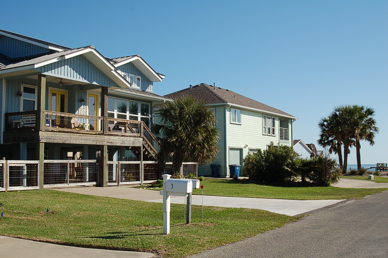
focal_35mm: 46
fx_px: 501
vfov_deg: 28.9
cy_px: 129
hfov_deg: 42.4
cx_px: 194
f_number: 10
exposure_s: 1/400
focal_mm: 31
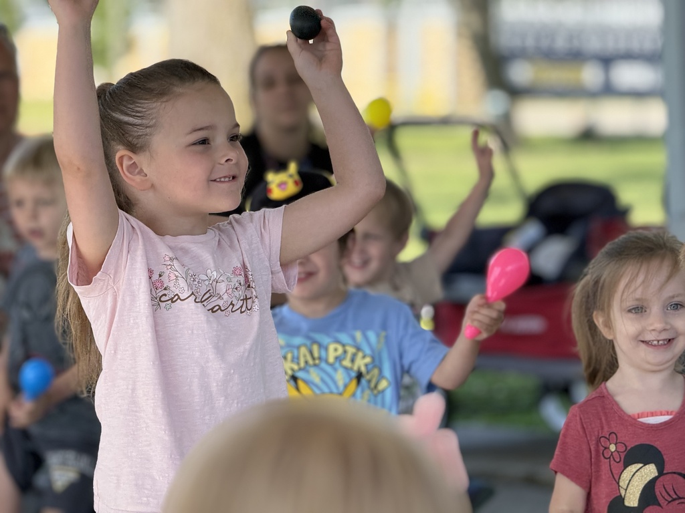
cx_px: 342
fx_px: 2375
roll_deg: +0.0
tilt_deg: -2.8
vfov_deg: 12.3
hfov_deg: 16.4
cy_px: 256
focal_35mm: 120
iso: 64
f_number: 2.8
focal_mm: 15.66
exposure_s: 1/456
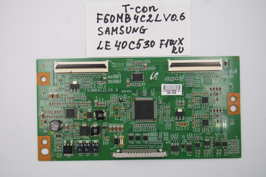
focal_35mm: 43
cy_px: 88
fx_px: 318
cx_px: 133
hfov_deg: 45.4
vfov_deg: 31.2
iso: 160
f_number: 5.6
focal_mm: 16
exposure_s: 1/100
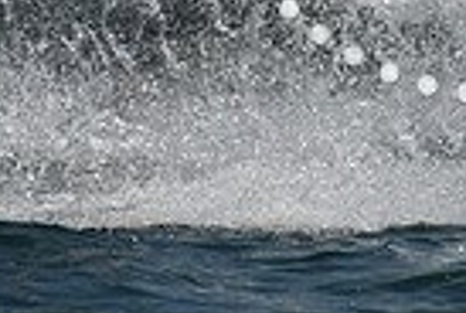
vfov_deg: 0.8
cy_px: -226
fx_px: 22196
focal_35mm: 1711
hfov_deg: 1.2
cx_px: 507
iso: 200
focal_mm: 270
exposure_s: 1/2000
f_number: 8
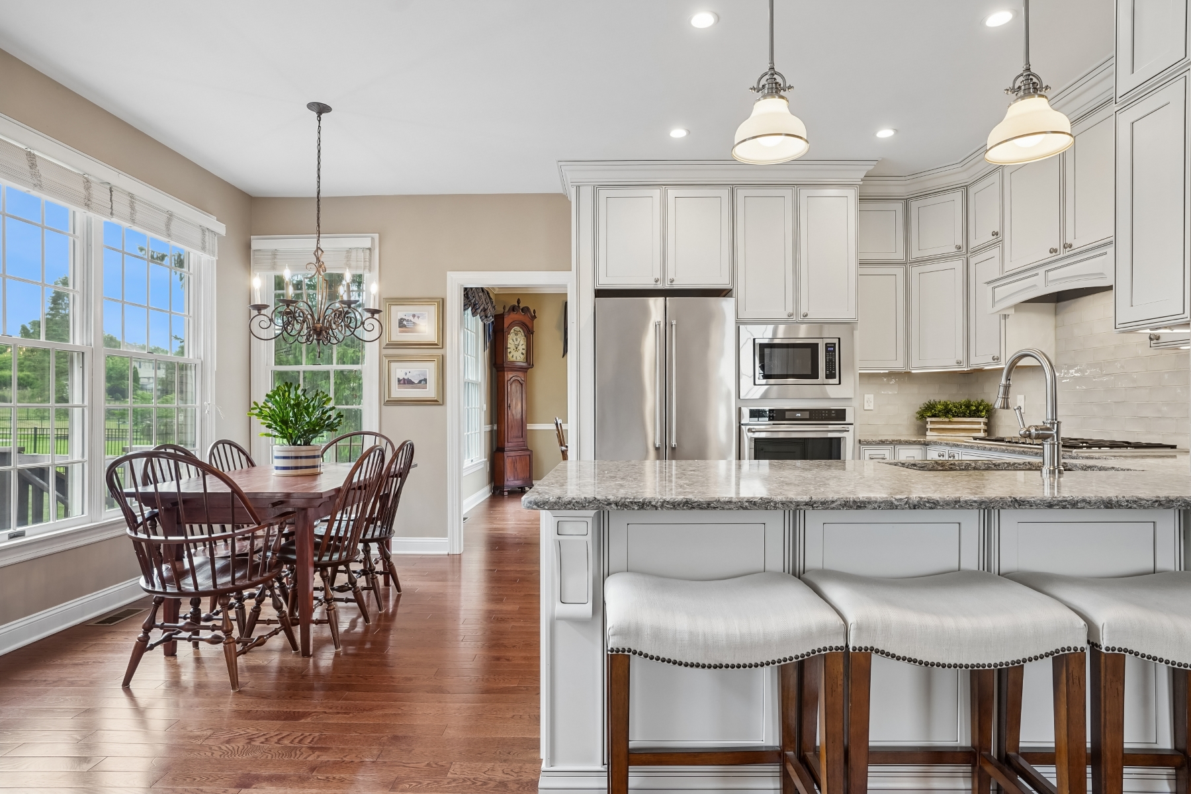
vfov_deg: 64.6
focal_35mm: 19
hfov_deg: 86.9
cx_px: 596
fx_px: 629
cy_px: 397
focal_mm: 19
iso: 400
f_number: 7.1
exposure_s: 1/25
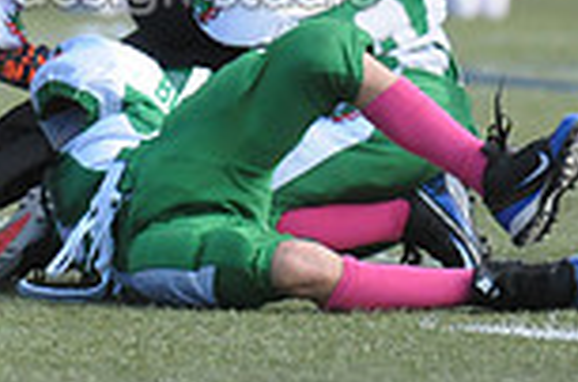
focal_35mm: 1540
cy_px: -149
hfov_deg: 1.3
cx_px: -26
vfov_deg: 0.9
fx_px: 24649
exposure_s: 1/4000
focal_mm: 270
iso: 1600
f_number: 4
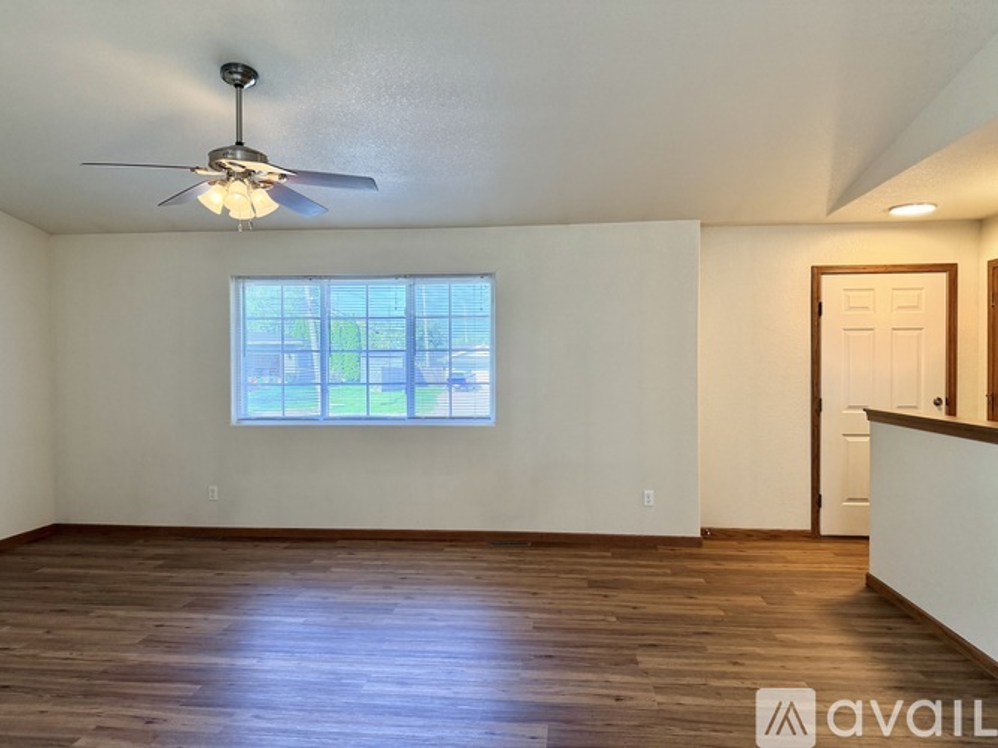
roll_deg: +0.6
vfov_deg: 56.8
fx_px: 692
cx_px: 499
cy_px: 374
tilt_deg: -1.5
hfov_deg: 71.6
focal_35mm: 24
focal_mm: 6.76
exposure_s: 1/180
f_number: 1.78
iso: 200
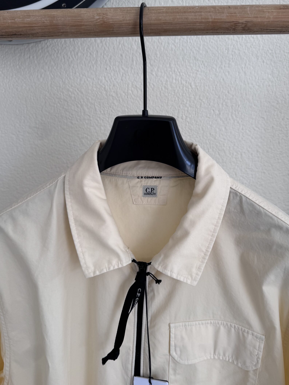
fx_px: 323
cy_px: 187
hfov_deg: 48.2
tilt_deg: -7.1
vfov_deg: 61.7
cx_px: 154
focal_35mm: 29
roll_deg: +0.4
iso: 50
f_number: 1.78
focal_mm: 6.76
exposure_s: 1/132
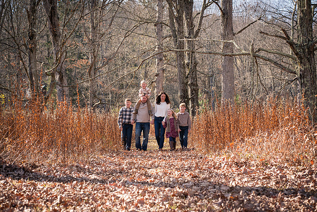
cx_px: 158
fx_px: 749
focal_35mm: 85
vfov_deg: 16.1
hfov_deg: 23.9
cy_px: 106
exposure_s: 1/250
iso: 250
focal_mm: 85
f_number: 6.3
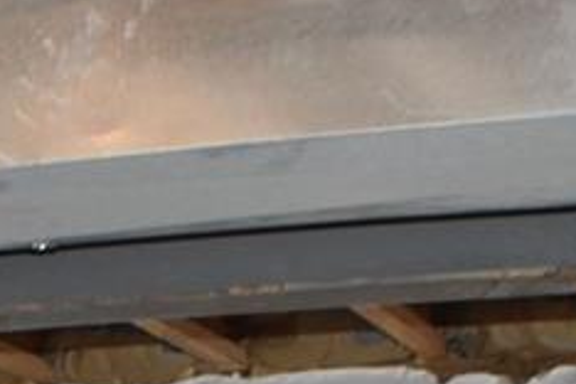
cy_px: 1253
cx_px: -460
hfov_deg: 8.4
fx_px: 3766
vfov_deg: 5.4
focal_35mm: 235
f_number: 4.5
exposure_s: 1/80
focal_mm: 23
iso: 800
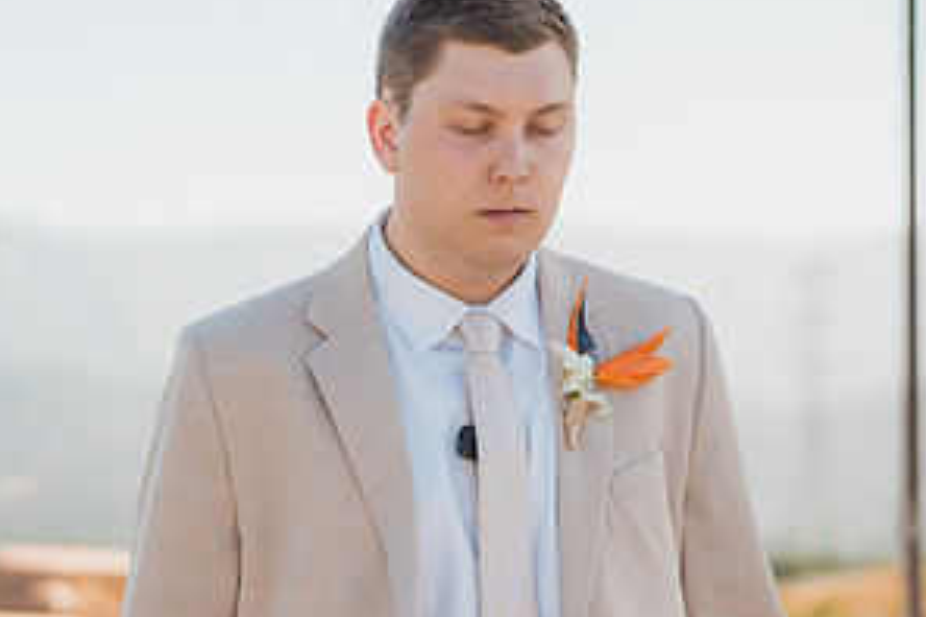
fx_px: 2519
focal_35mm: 98
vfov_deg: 13.9
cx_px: 294
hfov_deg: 20.7
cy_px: 506
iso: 125
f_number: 1.8
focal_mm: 50
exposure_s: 1/2000
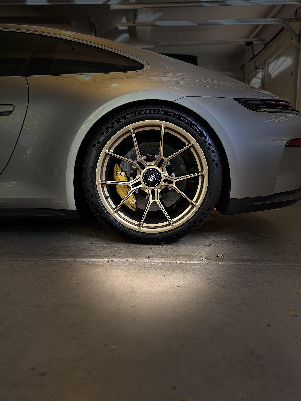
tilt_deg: -9.3
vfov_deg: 71.6
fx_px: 278
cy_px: 200
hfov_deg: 56.8
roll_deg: -0.2
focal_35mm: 24
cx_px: 150
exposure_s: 1/60
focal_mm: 6.76
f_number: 1.78
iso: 320
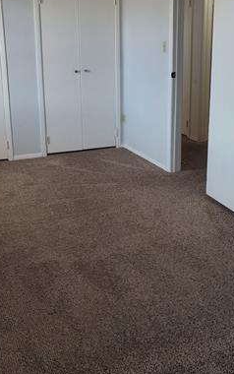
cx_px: 113
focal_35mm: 41
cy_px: 142
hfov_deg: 31.3
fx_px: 418
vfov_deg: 47.8
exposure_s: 1/120
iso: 314
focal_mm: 5.56
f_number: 1.8
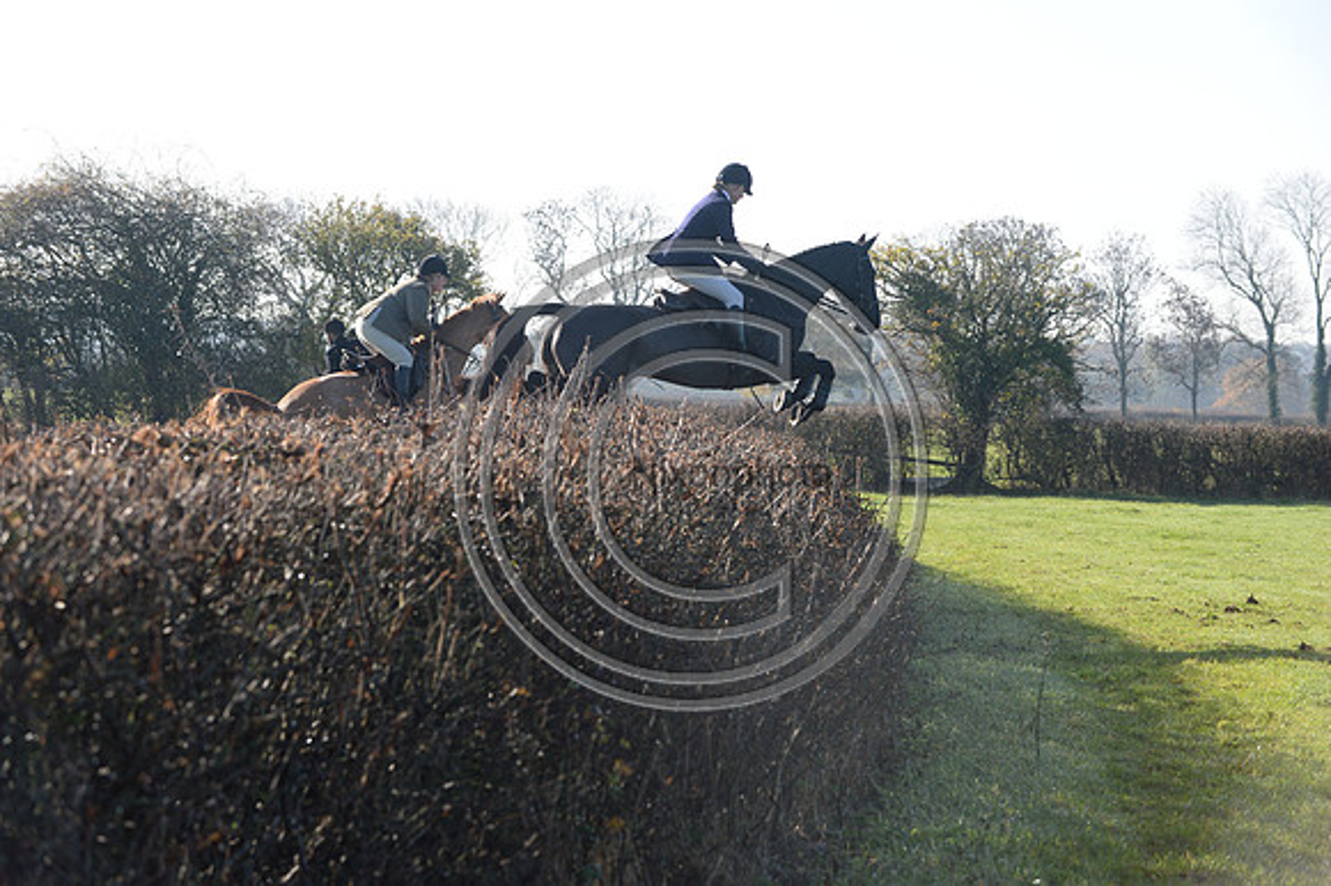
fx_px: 4064
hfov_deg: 18.6
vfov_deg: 12.4
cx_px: 666
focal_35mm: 110
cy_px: 443
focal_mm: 110
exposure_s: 1/1250
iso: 1000
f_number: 5.6
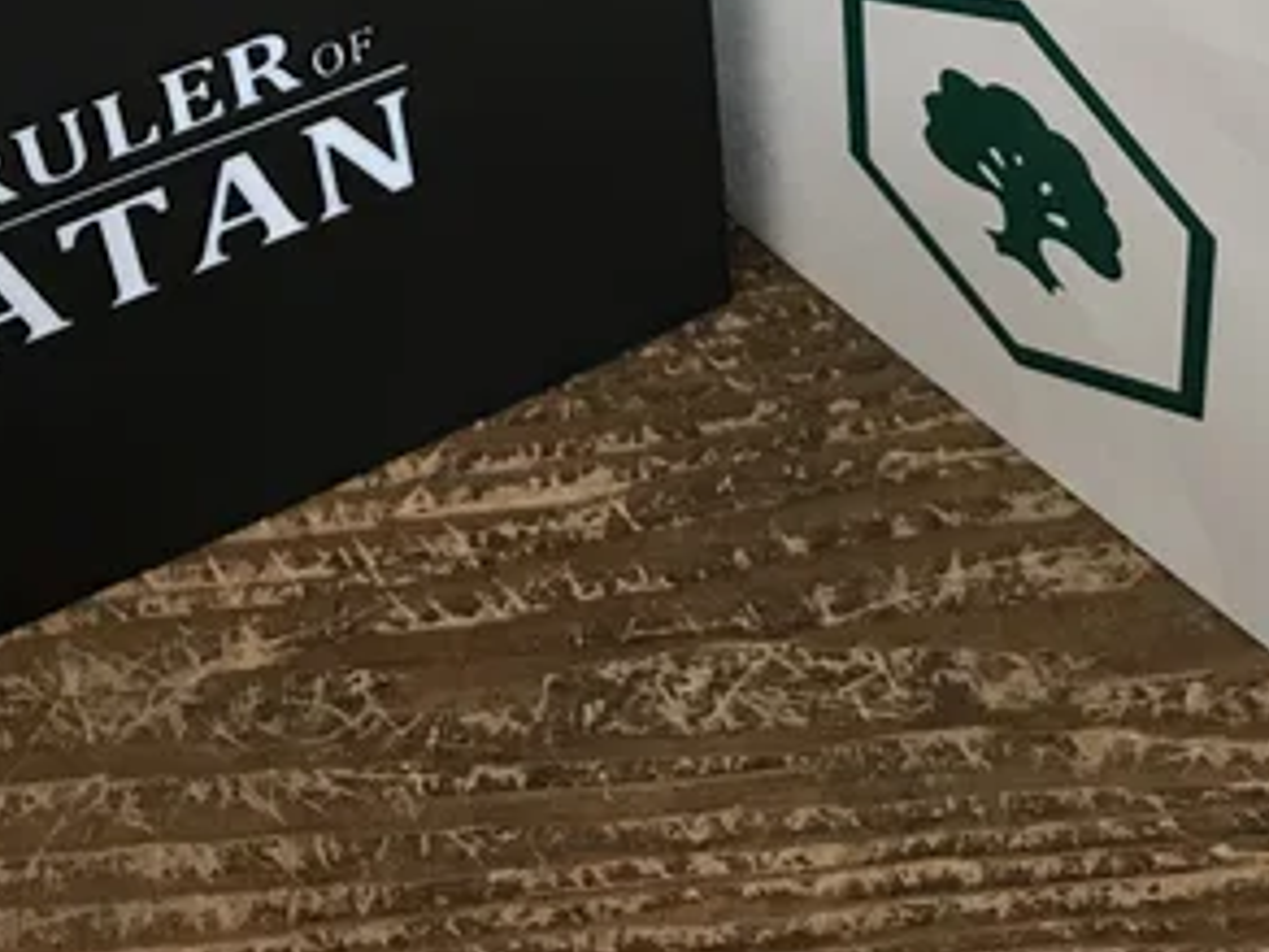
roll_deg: +2.1
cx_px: 893
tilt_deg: -43.1
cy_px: -285
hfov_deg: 24.2
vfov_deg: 17.3
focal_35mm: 80
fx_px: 2933
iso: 40
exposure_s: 1/25
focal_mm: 3.99
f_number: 1.8
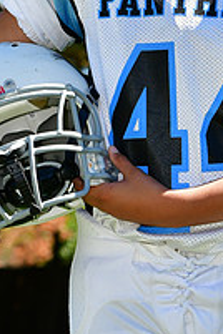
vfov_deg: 5.5
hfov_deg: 3.7
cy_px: -80
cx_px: 172
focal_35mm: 373
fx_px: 3466
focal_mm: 86
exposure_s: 1/800
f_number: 6.3
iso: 400
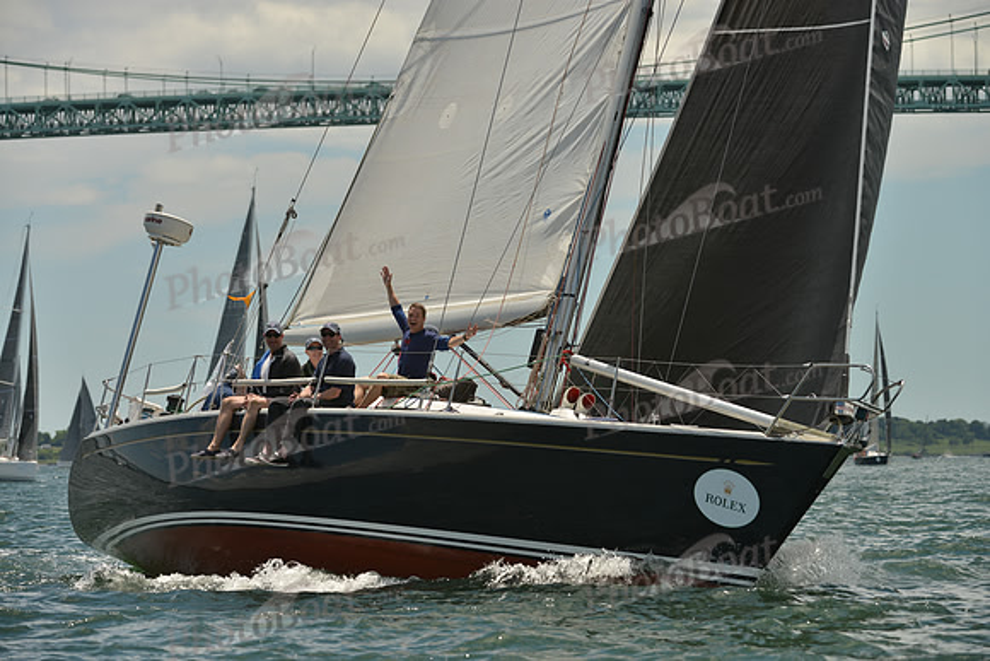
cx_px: 495
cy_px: 330
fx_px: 5501
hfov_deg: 10.3
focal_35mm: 200
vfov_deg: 6.9
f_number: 7.1
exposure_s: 1/1000
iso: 200
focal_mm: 200
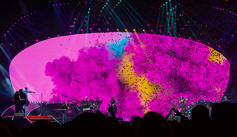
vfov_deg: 13.7
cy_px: 85
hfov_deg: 23.5
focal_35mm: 90
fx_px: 569
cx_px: 122
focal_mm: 30
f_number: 5.6
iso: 800
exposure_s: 1/500
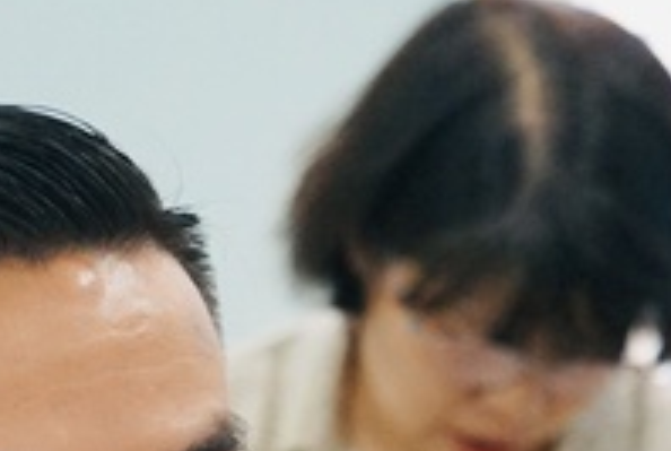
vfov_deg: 4.4
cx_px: 112
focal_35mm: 313
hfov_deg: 6.6
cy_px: 780
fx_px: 5847
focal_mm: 85
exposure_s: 1/160
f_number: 5.6
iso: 4000
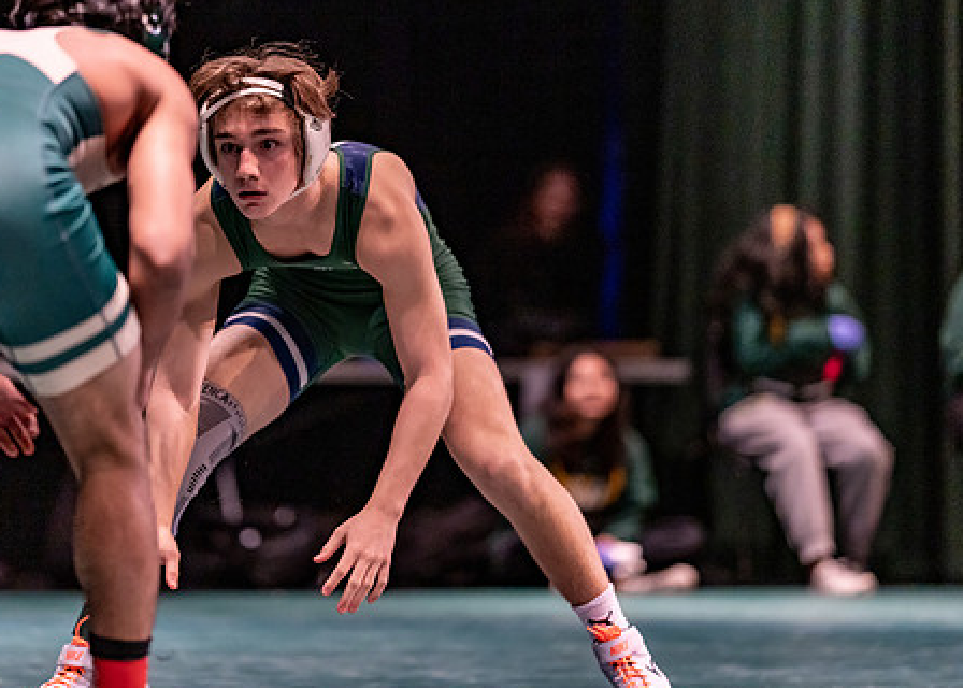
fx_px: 5005
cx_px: 402
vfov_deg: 7.9
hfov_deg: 11.0
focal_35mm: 183
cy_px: 271
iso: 2000
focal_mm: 135
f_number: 1.8
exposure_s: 1/800
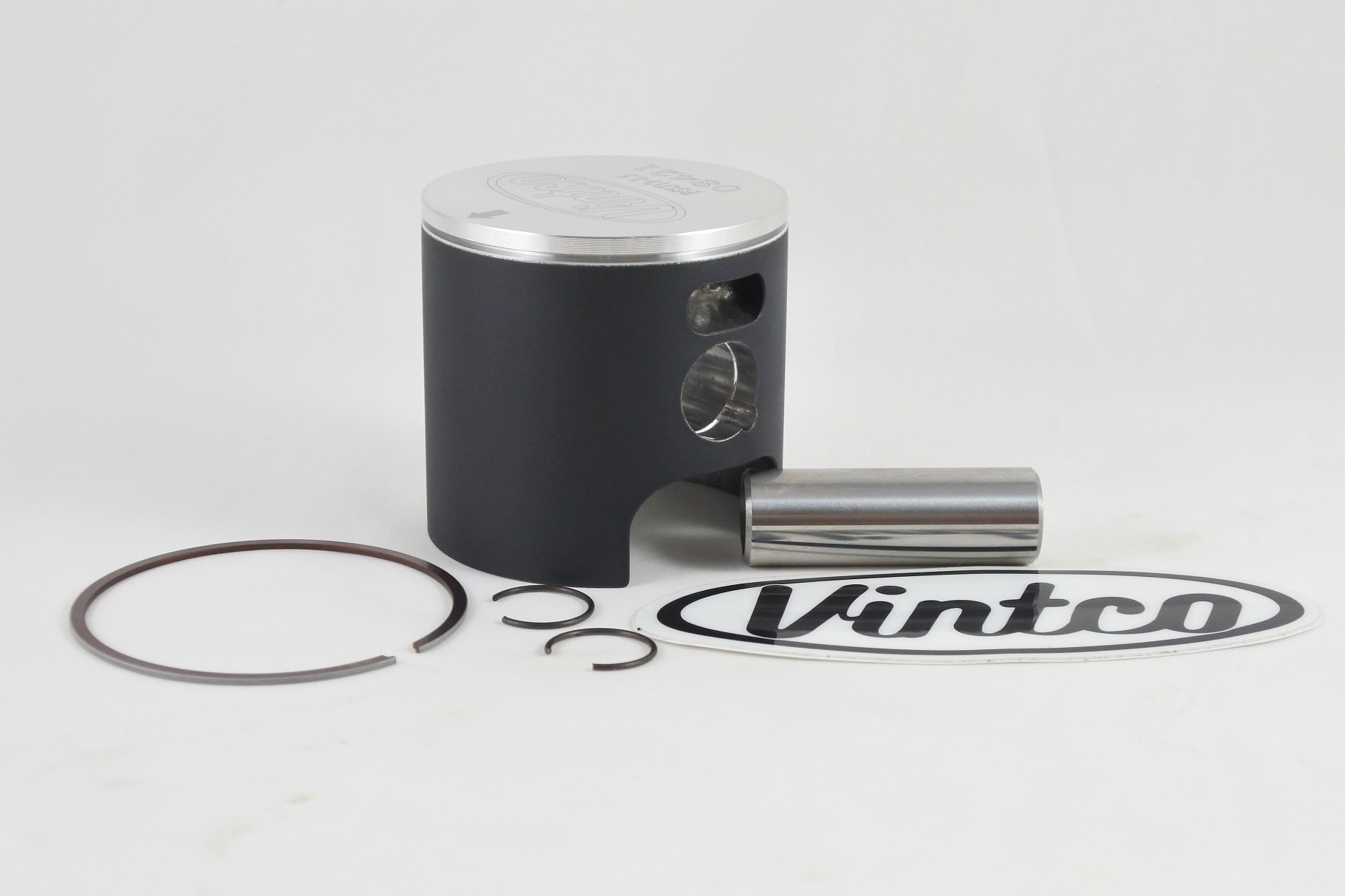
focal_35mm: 47
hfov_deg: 41.9
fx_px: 1756
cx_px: 672
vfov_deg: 28.6
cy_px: 448
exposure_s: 1/125
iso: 560
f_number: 4.5
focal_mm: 17.6
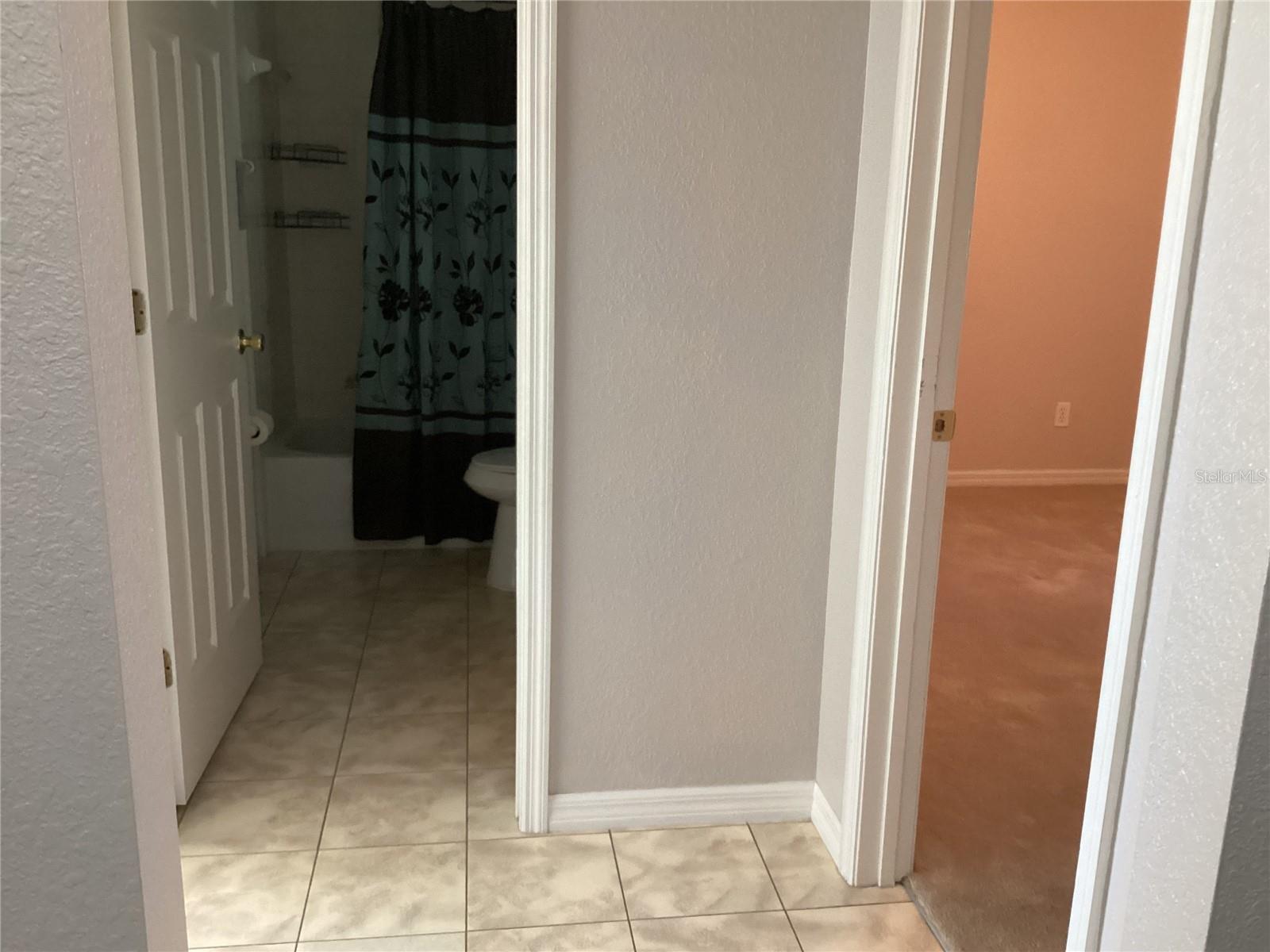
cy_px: 476
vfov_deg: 45.4
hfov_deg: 58.4
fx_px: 1137
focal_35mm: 31
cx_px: 635
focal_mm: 3.3
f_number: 2.4
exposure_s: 1/60
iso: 400
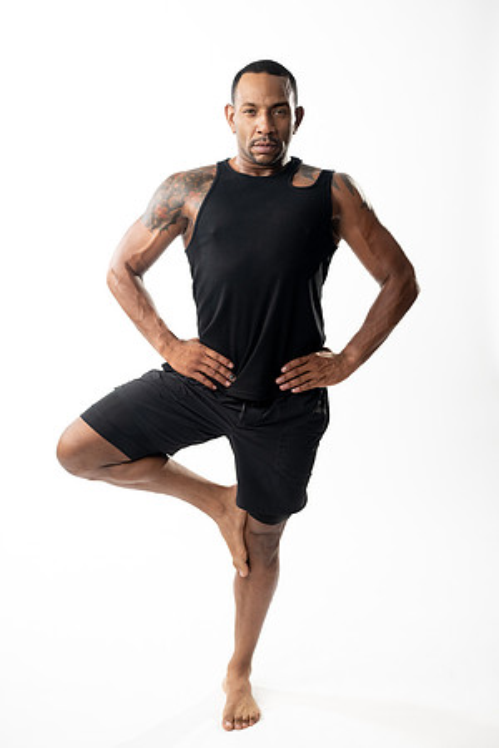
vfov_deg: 39.6
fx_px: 1040
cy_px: 374
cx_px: 250
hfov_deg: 27.0
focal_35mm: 50
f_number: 3.2
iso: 800
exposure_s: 1/80
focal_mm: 50
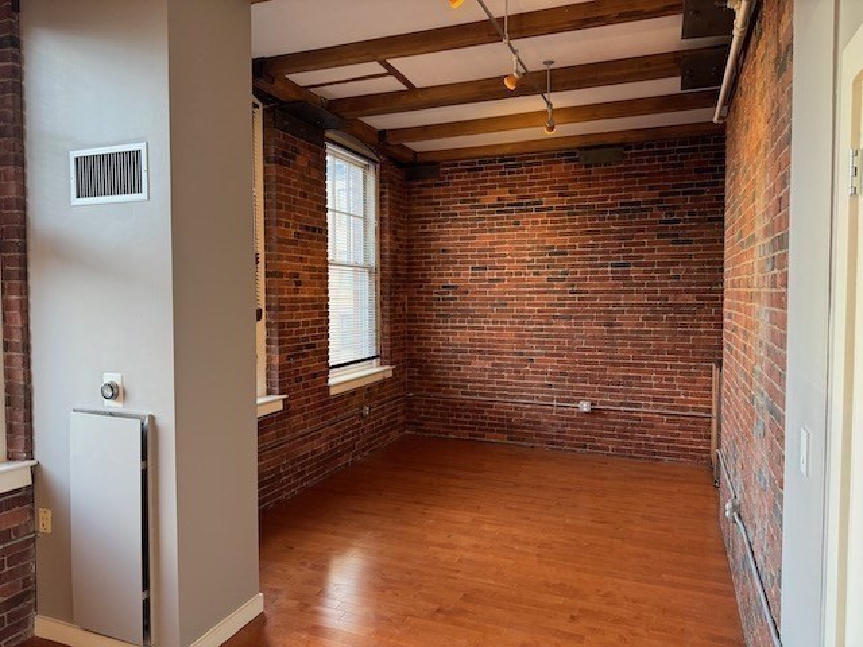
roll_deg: -0.3
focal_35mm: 24
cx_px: 432
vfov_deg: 56.8
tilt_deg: -4.0
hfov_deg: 71.6
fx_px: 598
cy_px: 324
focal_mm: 6.86
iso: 160
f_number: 1.78
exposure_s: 1/60
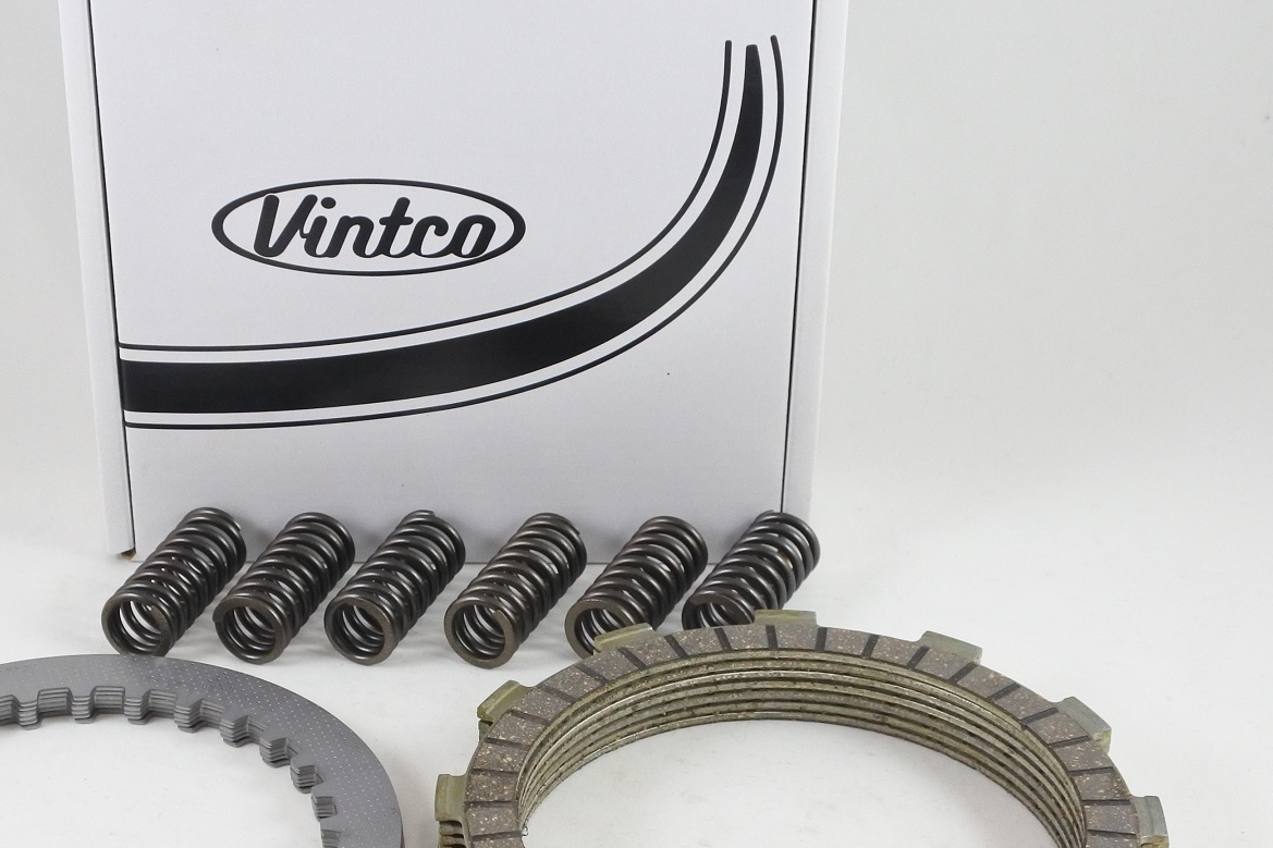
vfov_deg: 20.0
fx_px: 2404
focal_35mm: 68
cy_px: 514
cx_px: 452
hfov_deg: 29.5
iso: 560
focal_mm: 15.3
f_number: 4.2
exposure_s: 1/125
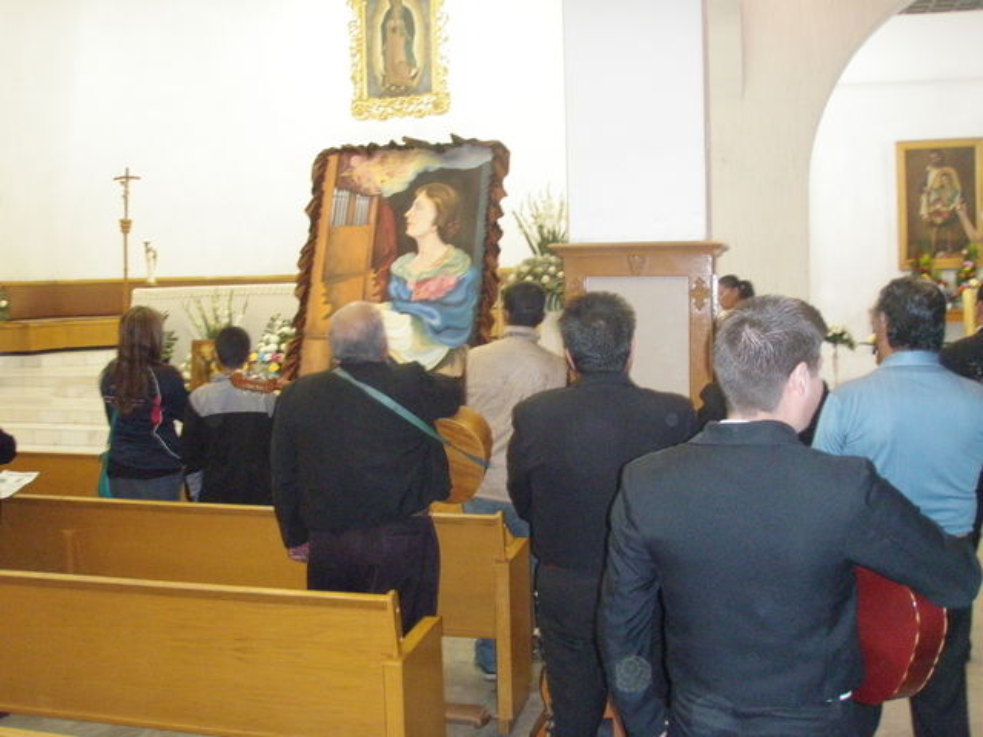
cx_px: 492
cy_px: 368
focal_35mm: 38
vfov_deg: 37.7
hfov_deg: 49.0
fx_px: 1079
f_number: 3.5
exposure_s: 1/30
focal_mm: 6.7
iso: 640
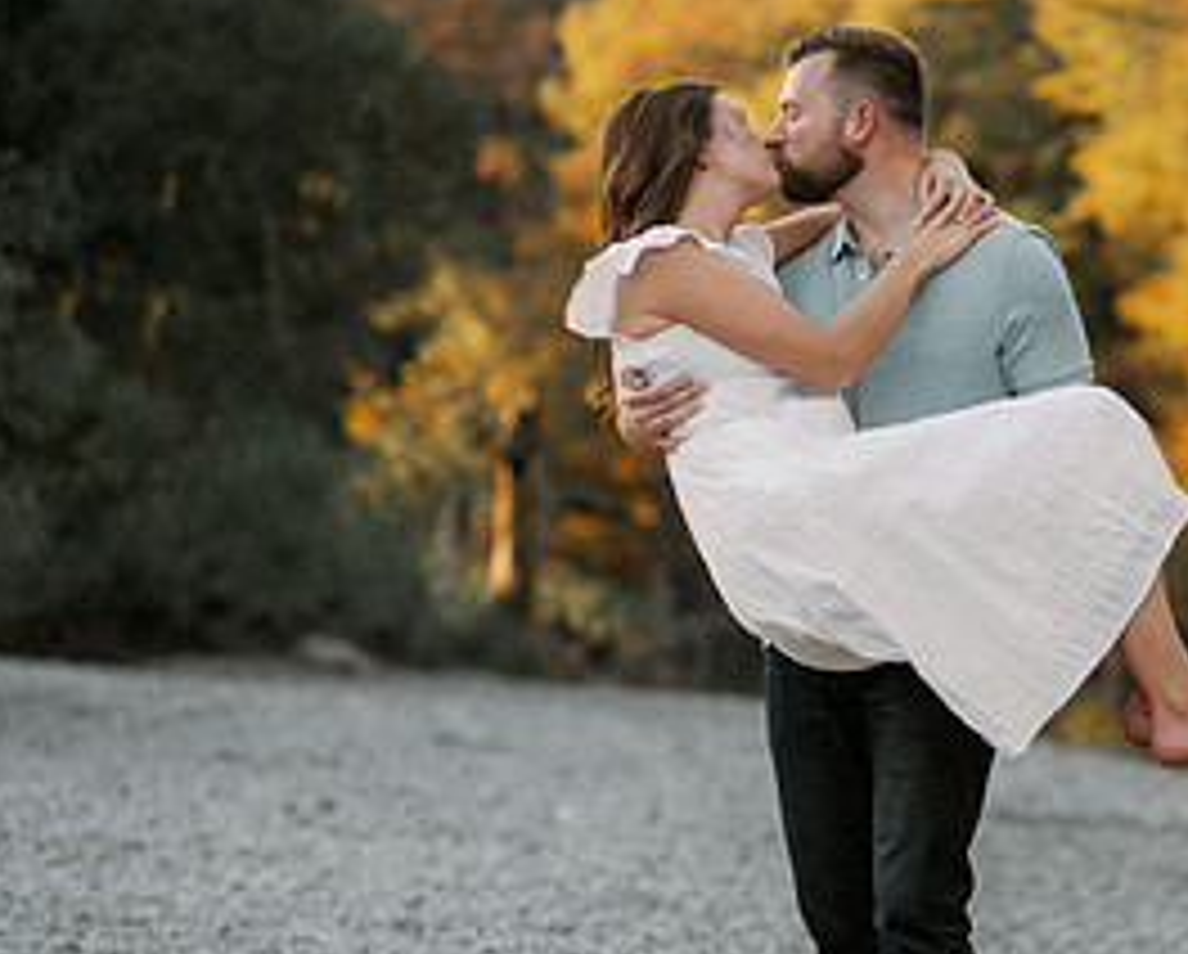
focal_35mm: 175
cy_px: 682
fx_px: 6162
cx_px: 1278
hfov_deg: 10.9
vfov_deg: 8.8
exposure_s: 1/250
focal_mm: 85
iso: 125
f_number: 2.2
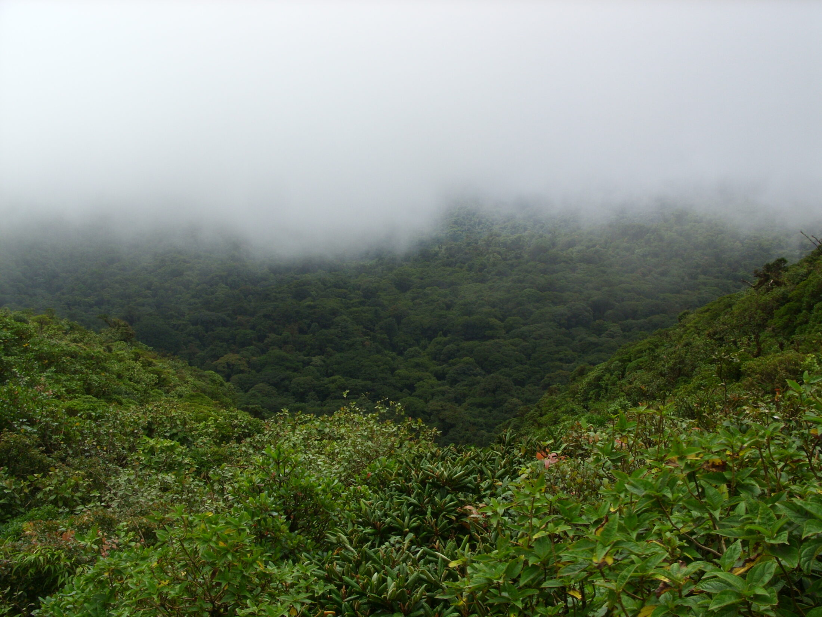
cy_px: 308
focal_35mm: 38
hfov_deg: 49.0
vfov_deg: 37.7
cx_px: 411
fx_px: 902
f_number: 7.4
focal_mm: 7.8
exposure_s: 1/209
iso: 50
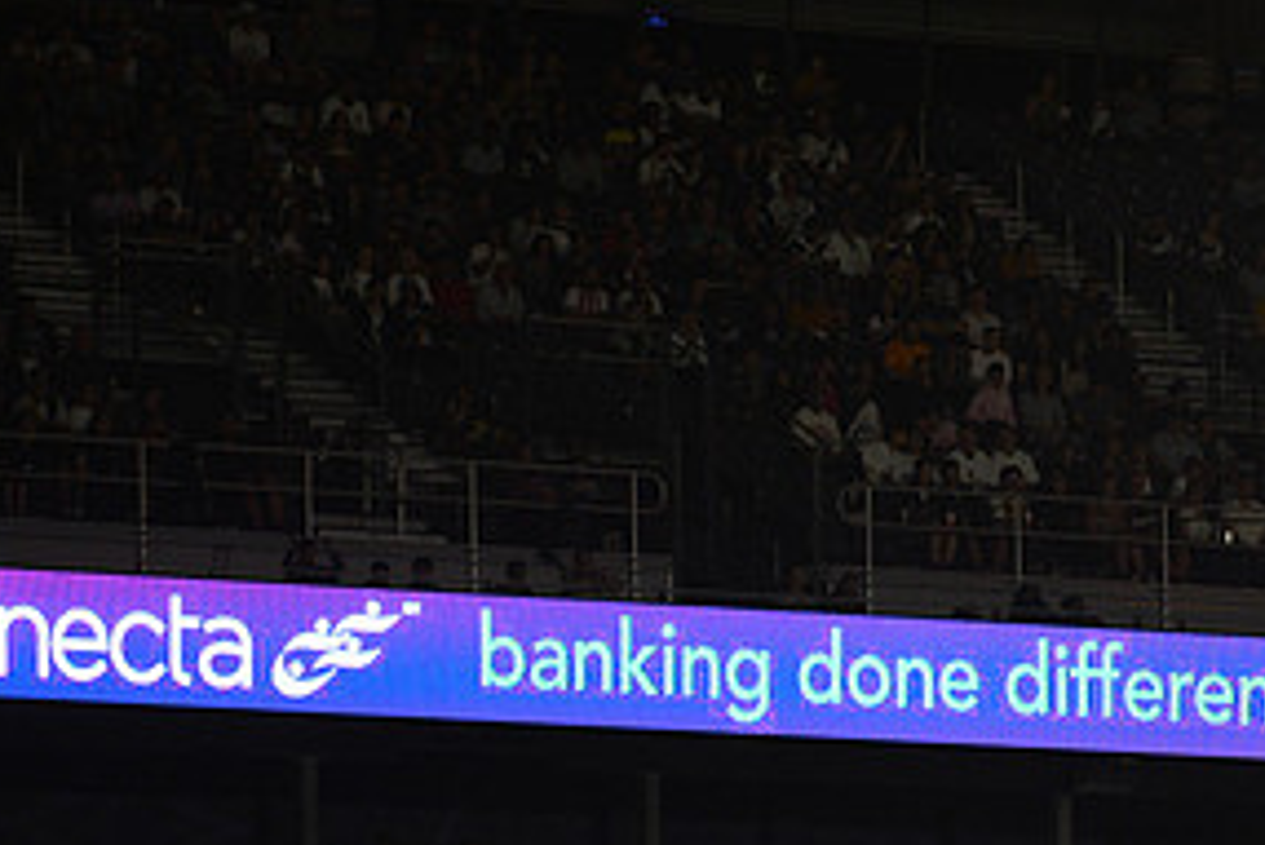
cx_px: 929
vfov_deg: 3.4
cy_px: 710
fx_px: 14273
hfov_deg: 5.1
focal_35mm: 406
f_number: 2.8
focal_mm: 200
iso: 1600
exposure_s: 1/3200
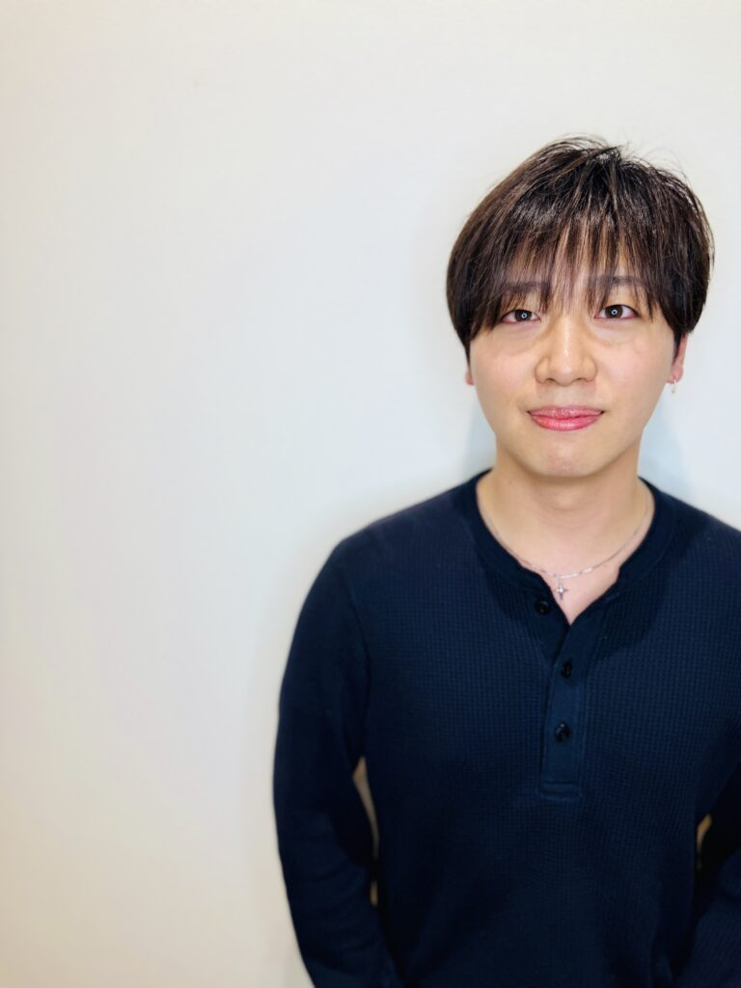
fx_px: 685
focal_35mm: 24
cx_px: 370
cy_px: 494
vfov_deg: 71.6
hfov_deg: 56.8
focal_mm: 6.76
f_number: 1.78
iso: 64
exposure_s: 1/121
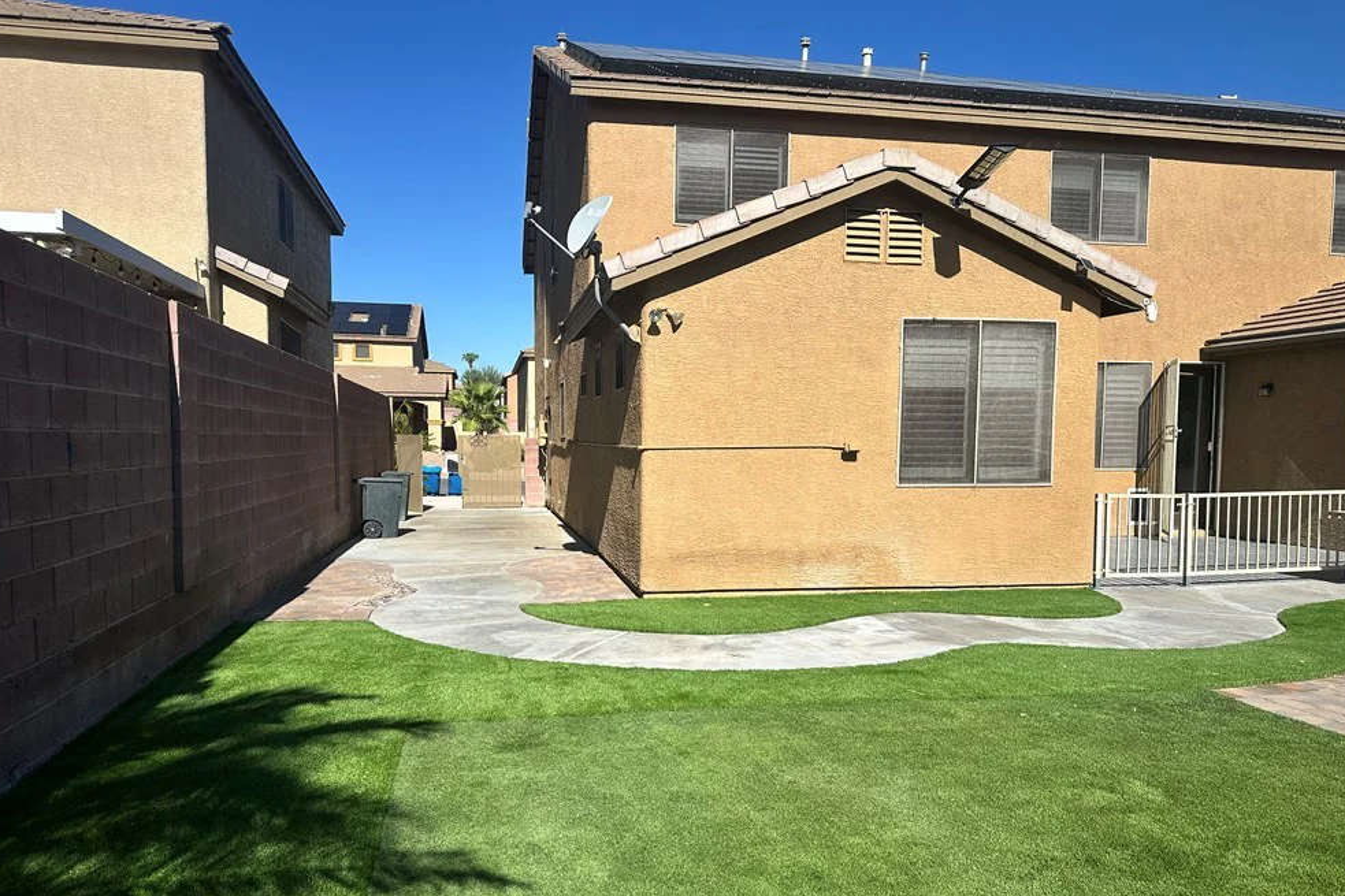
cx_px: 679
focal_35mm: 26
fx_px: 971
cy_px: 503
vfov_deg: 49.4
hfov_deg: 69.4
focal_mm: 6.86
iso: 80
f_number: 1.78
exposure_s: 1/5000
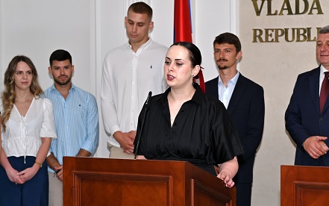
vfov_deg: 14.5
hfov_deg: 22.8
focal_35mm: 90
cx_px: 253
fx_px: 807
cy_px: 102
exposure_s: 1/200
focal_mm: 52
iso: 100
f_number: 4
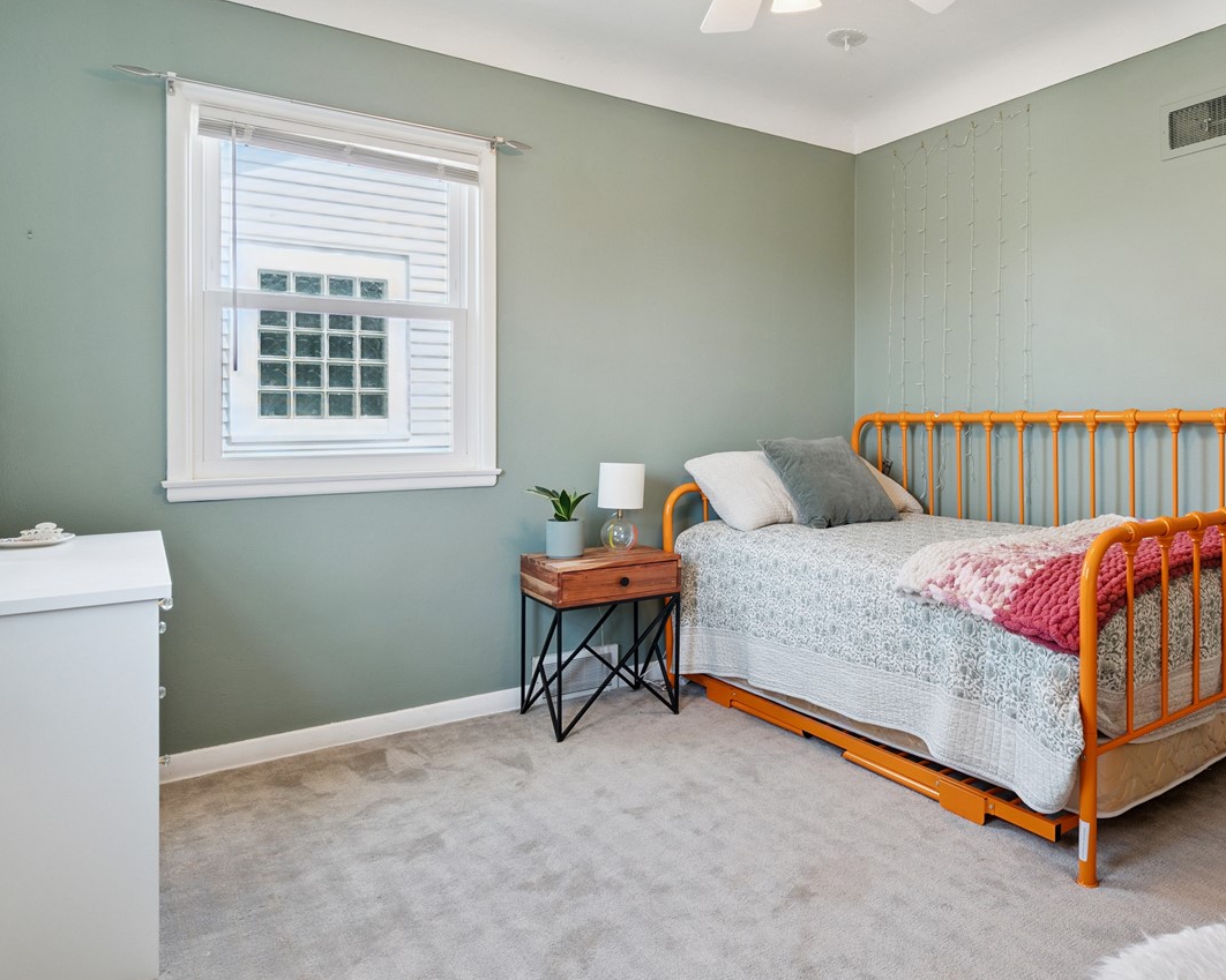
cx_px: 829
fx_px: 871
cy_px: 420
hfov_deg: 68.1
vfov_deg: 58.5
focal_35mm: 24
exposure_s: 1/25
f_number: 8
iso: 400
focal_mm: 16
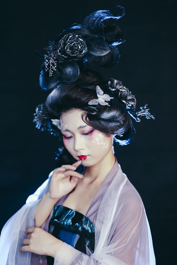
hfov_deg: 27.5
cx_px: 88
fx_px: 361
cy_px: 132
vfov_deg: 40.3
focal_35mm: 49
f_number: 2
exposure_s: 1/100
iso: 320
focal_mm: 50
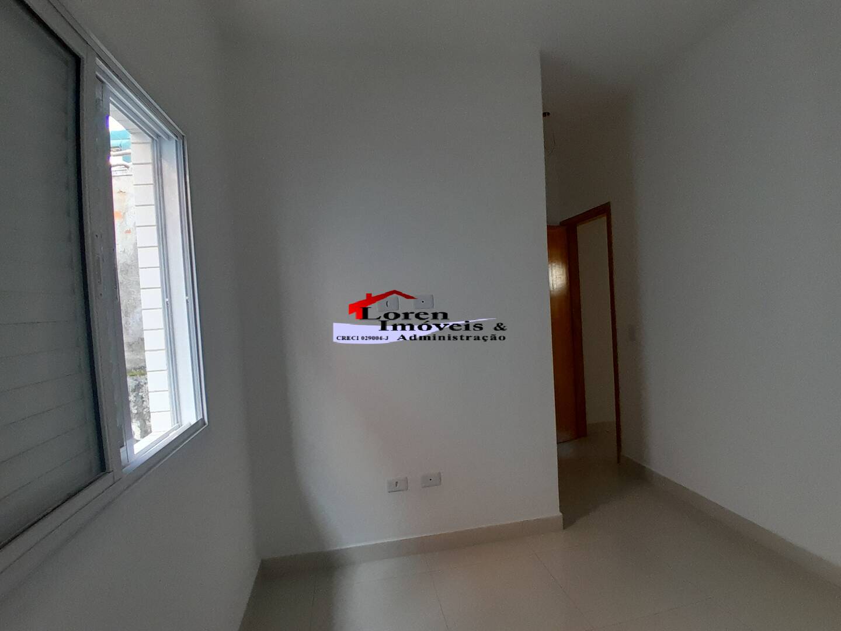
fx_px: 413
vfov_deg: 74.7
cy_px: 316
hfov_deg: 91.0
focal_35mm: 17
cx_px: 420
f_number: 2.2
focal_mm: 1.46
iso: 160
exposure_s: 1/50
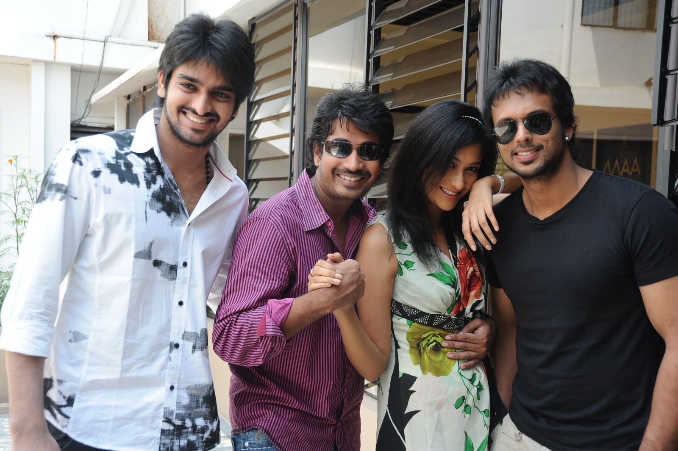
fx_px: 903
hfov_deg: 41.1
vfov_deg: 28.0
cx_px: 339
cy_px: 226
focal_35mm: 48
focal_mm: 48
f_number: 7.1
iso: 320
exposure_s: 1/125
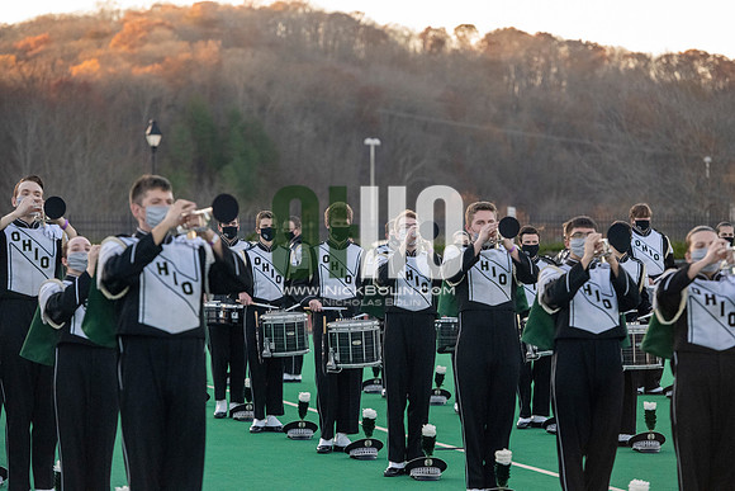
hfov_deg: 13.7
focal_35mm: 150
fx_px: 3063
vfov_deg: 9.2
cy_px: 246
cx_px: 368
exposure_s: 1/5000
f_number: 4.5
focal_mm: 150
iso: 5000
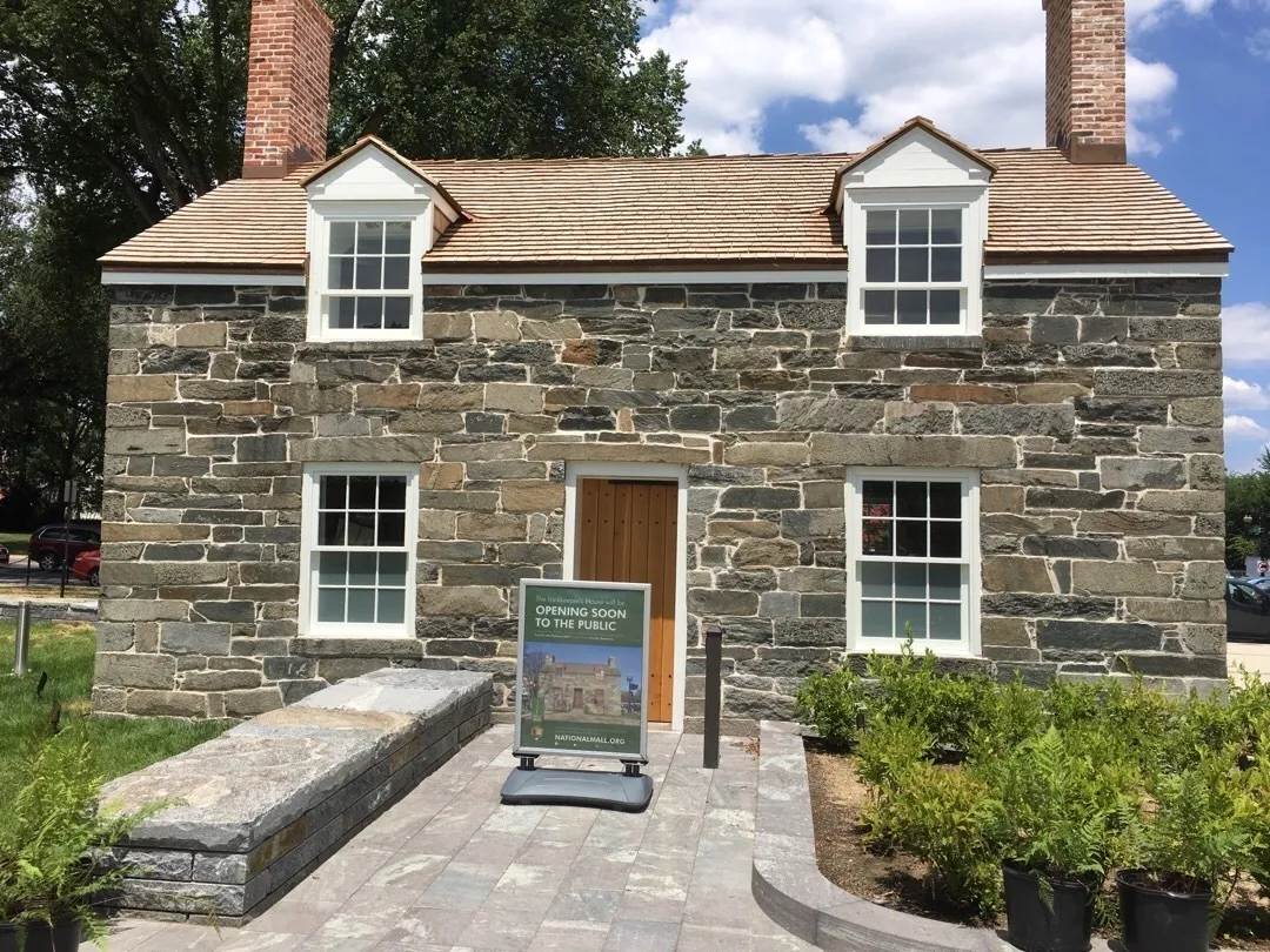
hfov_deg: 61.7
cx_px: 635
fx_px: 1064
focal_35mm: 29
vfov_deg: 48.2
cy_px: 476
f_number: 2.2
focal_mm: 4.15
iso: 25
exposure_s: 1/2024
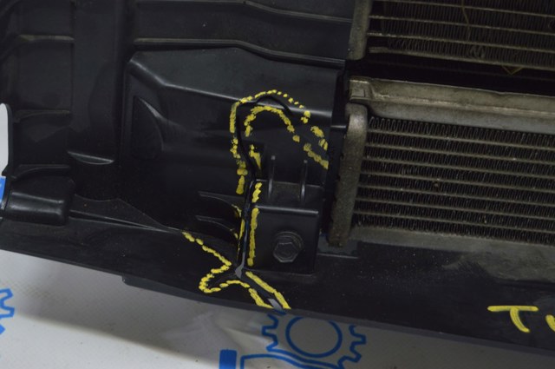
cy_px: 184
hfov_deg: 26.0
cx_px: 278
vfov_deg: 17.4
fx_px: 1201
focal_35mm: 78
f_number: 5.6
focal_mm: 52
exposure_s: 1/20
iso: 400
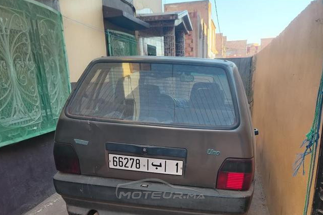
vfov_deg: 36.7
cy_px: 188
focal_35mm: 34
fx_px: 305
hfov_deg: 55.8
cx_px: 160
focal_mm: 5.25
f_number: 1.75
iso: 191
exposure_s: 1/50
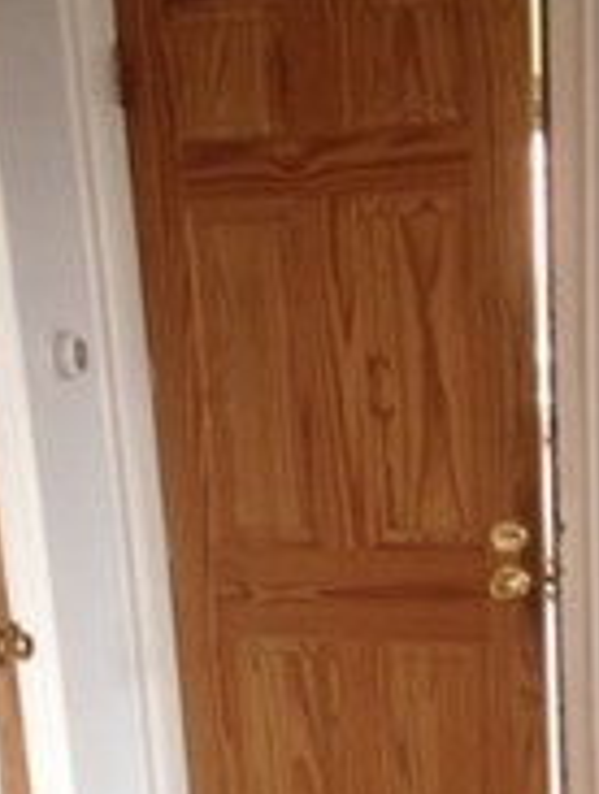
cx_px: 477
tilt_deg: -14.1
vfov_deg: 23.3
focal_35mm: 81
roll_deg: +3.4
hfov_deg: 18.1
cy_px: 755
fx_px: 1862
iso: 160
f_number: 2.4
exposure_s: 1/20
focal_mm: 4.12
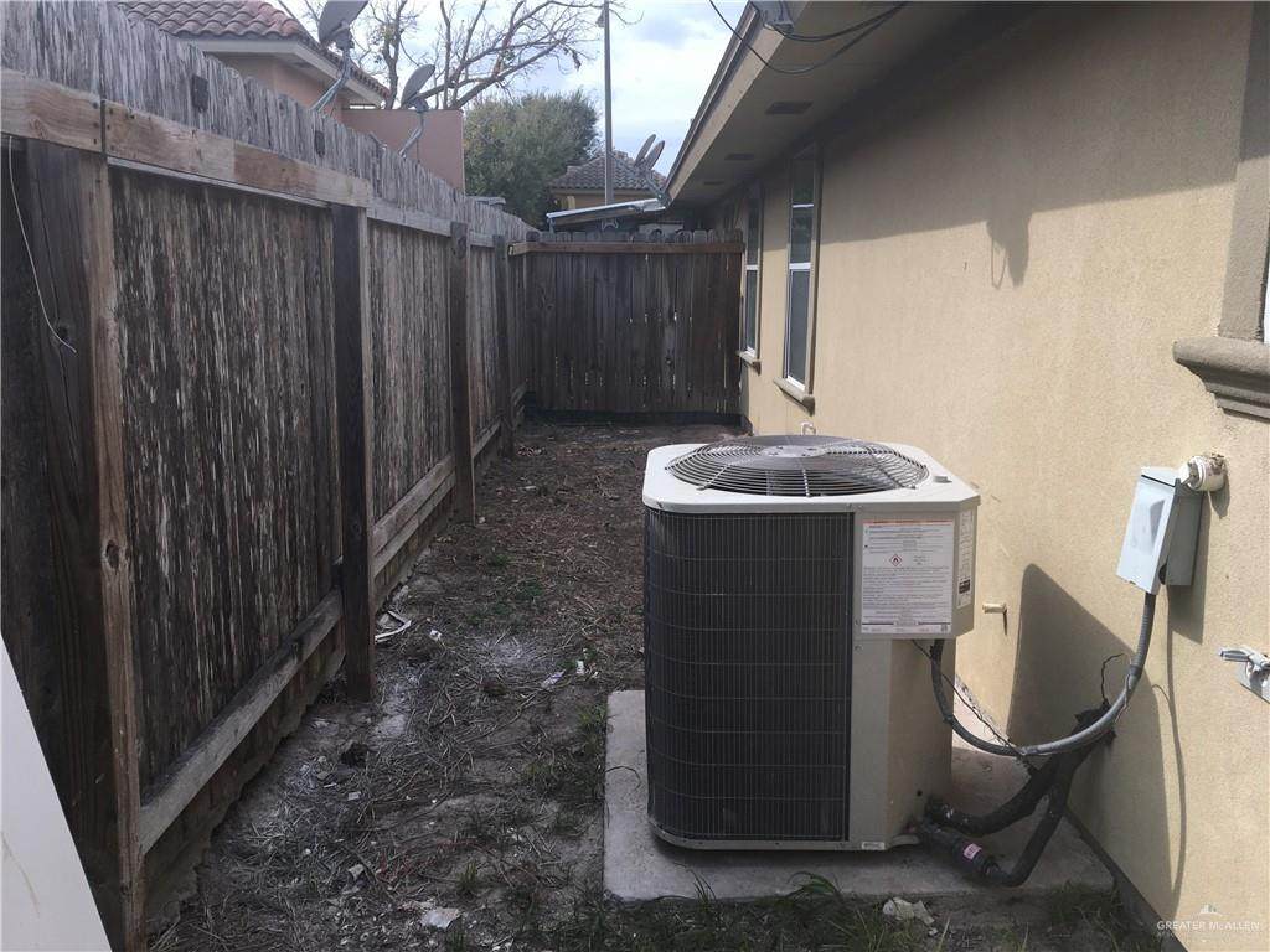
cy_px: 476
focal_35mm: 29
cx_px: 635
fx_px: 1064
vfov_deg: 48.2
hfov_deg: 61.7
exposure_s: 1/1054
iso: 25
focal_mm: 4.15
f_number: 2.2
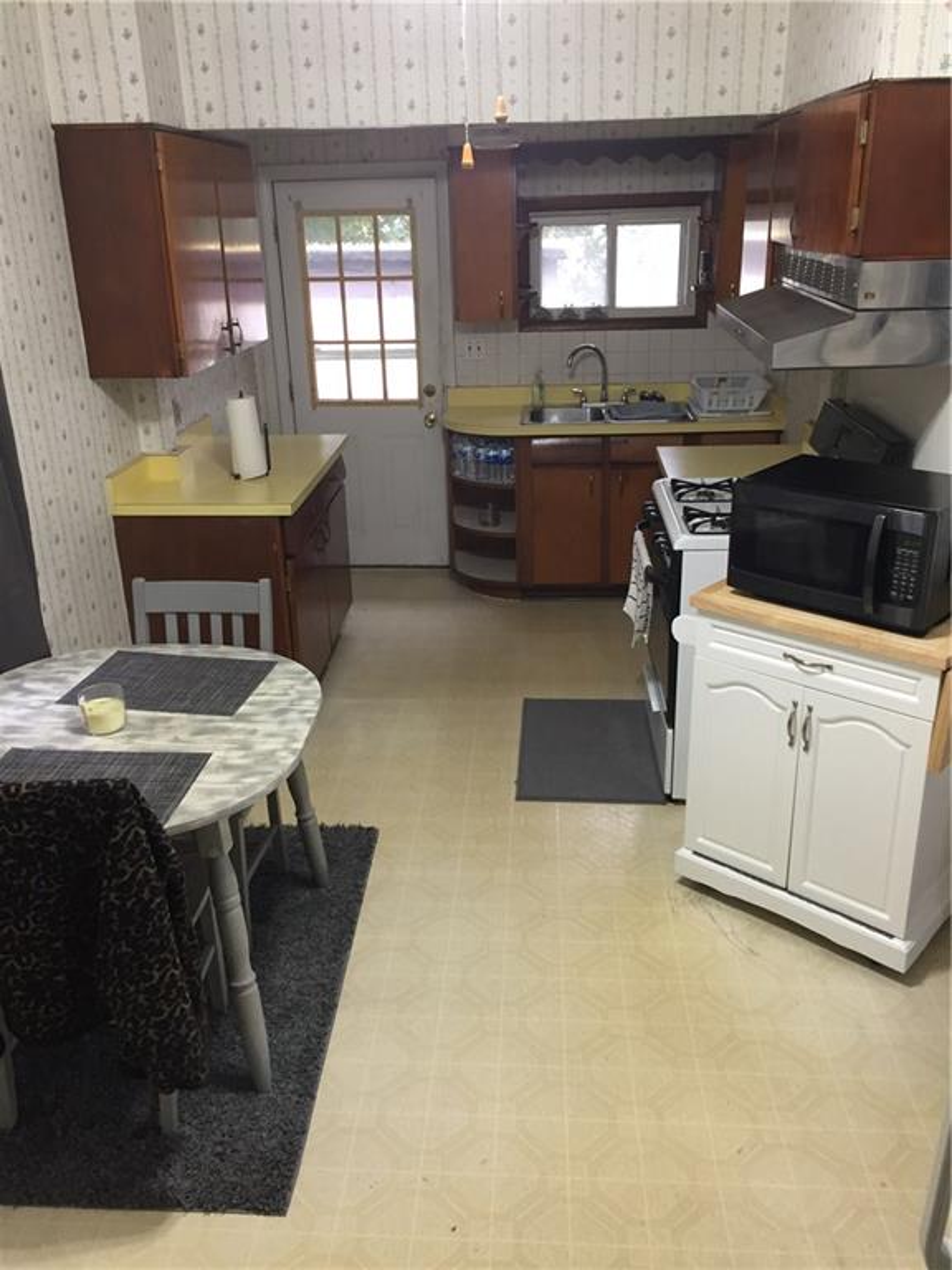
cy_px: 635
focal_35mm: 29
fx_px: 1063
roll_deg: +1.0
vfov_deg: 61.7
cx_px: 476
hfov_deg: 48.2
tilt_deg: -20.8
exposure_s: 1/30
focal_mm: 4.15
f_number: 2.2
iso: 100
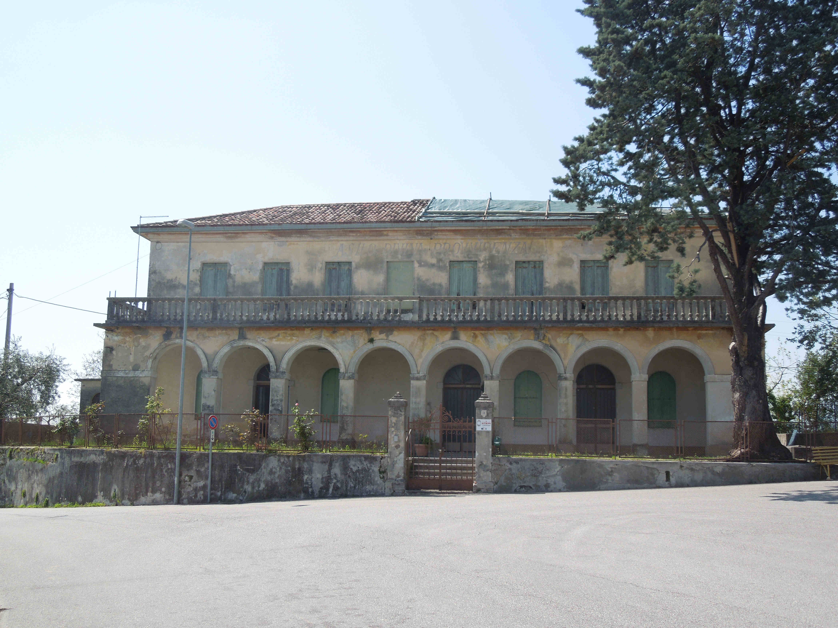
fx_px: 944
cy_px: 314
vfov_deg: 36.8
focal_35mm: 39
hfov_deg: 47.9
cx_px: 419
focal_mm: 7
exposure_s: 1/640
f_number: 3.8
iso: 100
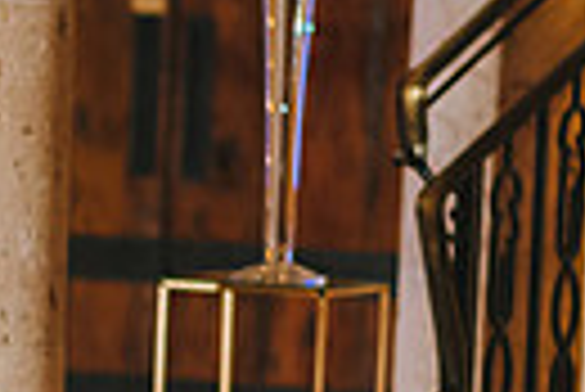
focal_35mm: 379
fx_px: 6166
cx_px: -230
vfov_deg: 3.6
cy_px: 318
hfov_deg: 5.4
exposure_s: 1/160
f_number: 2
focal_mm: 85
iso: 1600
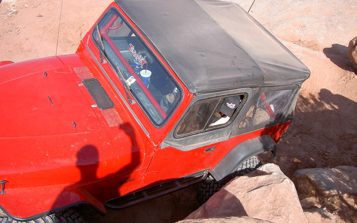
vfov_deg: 30.5
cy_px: 128
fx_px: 409
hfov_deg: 47.2
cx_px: 181
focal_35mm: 42
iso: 100
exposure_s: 1/250
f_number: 4.7
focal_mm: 8
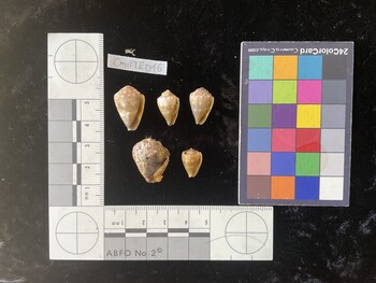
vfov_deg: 48.3
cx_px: 188
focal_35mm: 29
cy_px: 142
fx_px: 315
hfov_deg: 61.6
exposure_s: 1/60
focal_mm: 3
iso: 50
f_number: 1.8
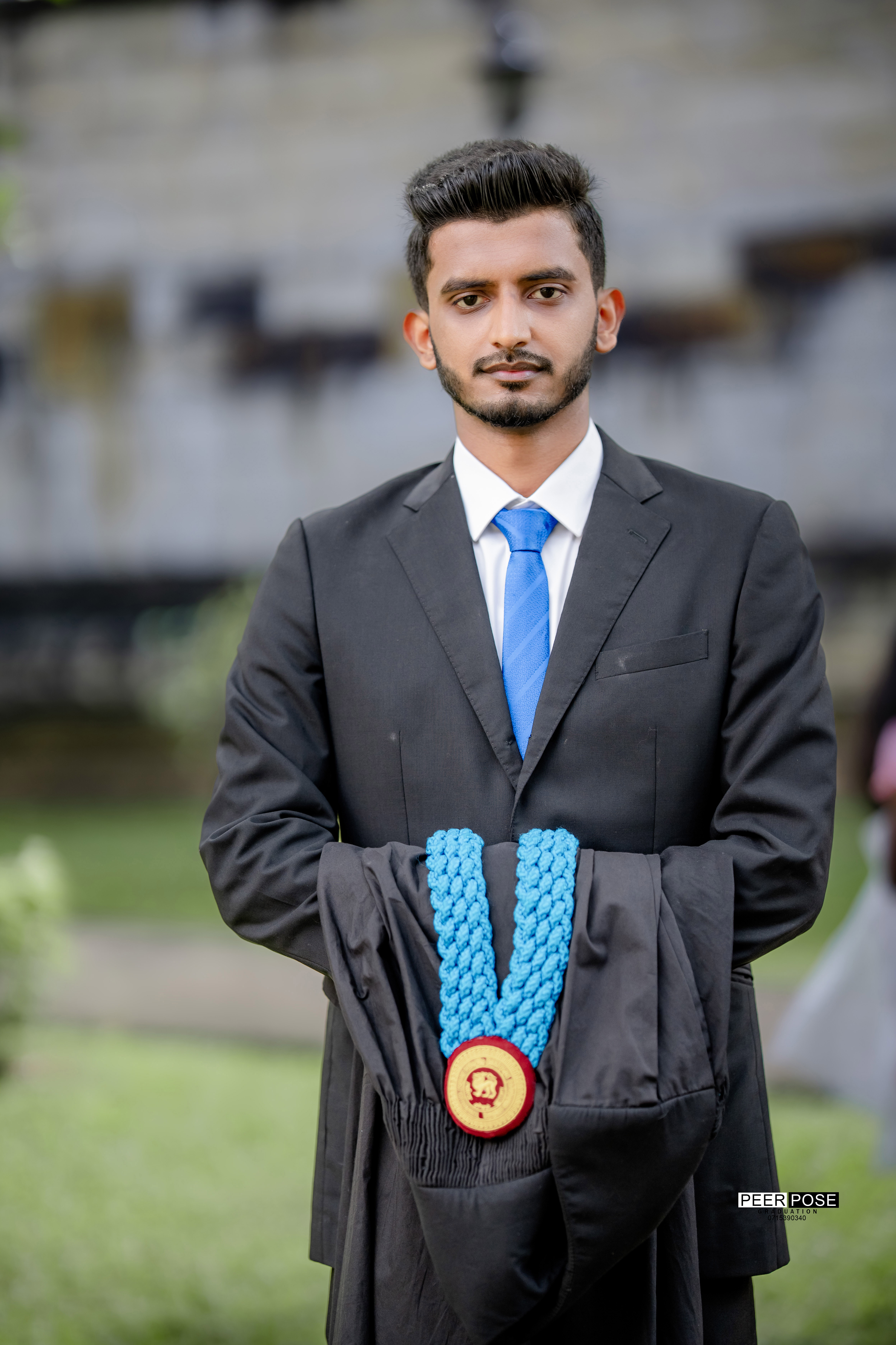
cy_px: 672
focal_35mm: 85
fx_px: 3173
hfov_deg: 16.1
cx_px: 448
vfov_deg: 23.9
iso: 400
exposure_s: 1/2500
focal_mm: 85
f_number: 1.4
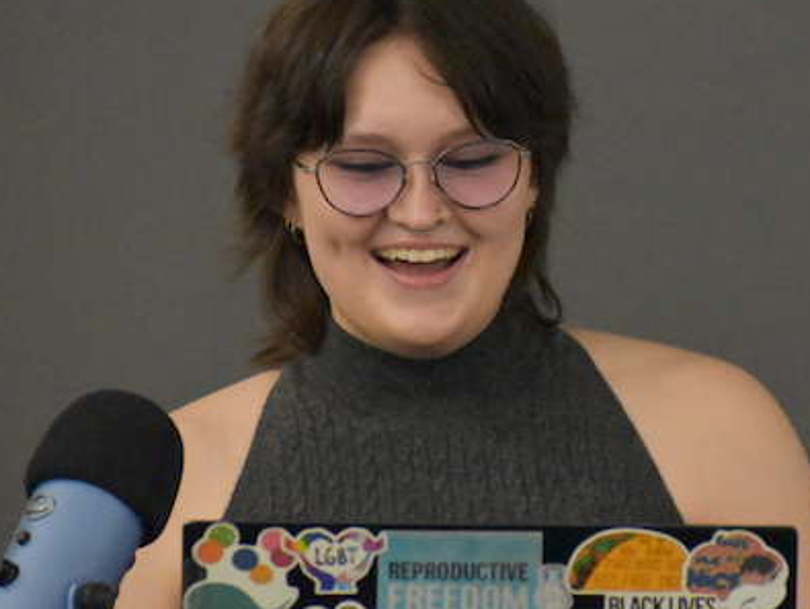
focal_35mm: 547
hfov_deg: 3.6
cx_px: 527
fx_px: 12811
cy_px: 303
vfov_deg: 2.7
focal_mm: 200
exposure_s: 1/400
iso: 12800
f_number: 5.3
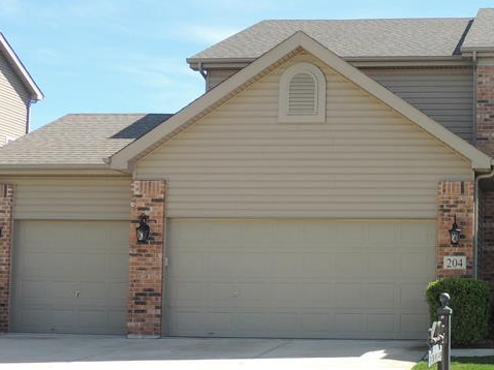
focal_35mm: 60
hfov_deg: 30.3
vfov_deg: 24.2
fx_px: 856
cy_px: 256
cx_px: 476
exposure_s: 1/640
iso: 100
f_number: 3.1
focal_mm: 4.9
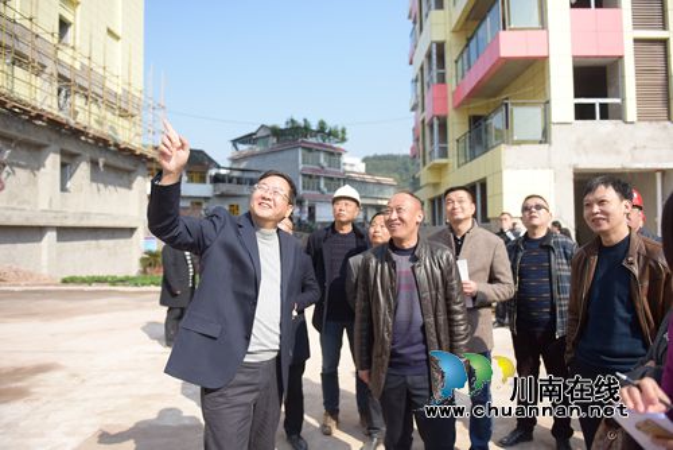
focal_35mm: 24
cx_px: 336
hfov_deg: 73.7
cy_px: 225
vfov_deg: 53.2
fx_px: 449
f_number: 2.8
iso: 800
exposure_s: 1/8000
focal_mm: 24
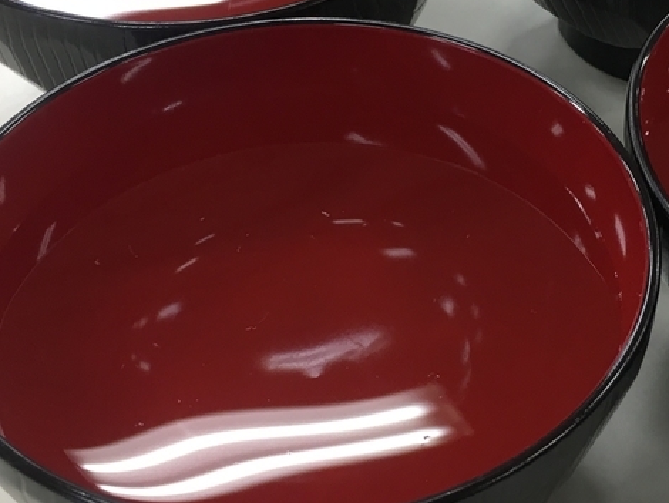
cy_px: 204
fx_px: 1431
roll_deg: -3.7
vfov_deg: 19.9
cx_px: 549
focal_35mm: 74
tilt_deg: -44.7
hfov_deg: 25.8
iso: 64
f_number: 2.2
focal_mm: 4.15
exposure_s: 1/30
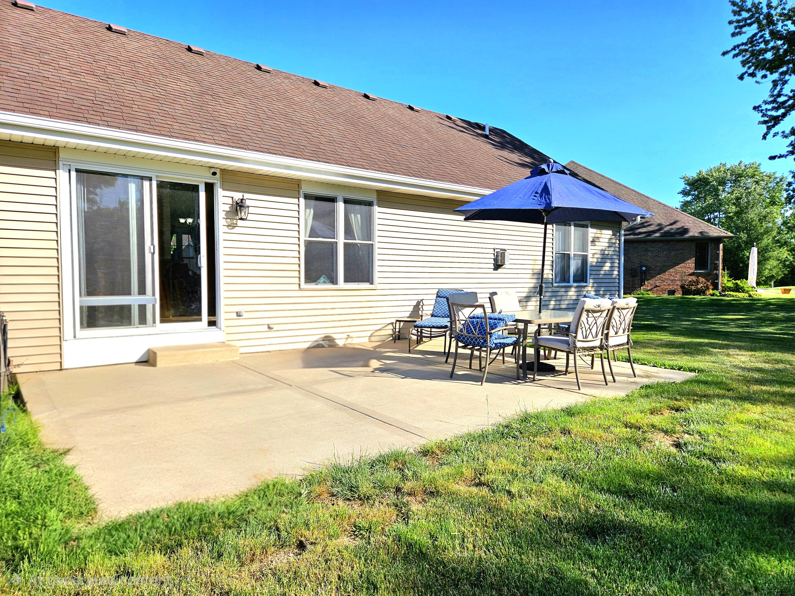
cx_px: 398
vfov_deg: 58.9
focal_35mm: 23
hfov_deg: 73.9
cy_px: 298
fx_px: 528
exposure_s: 1/2500
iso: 25
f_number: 1.8
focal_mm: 5.4
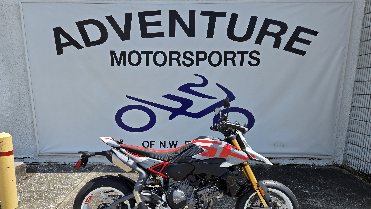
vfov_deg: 43.6
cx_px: 185
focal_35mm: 26
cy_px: 143
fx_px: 256
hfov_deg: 71.9
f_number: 1.8
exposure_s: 1/3390
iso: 80
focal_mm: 5.4
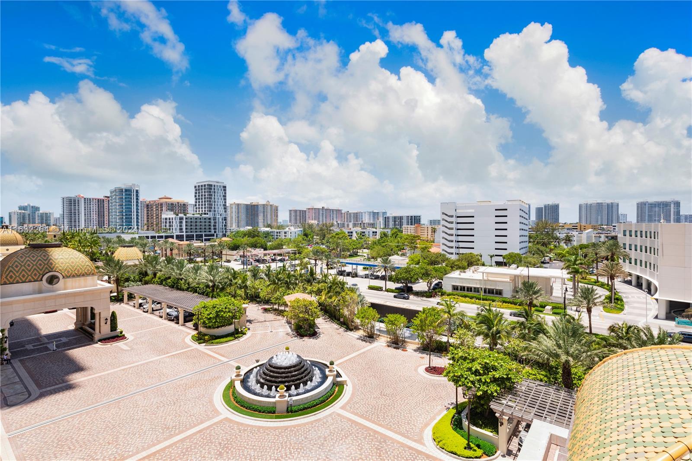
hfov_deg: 90.0
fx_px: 346
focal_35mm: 18
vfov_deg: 67.4
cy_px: 230
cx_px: 346
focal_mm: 18
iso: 100
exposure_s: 1/125
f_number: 9
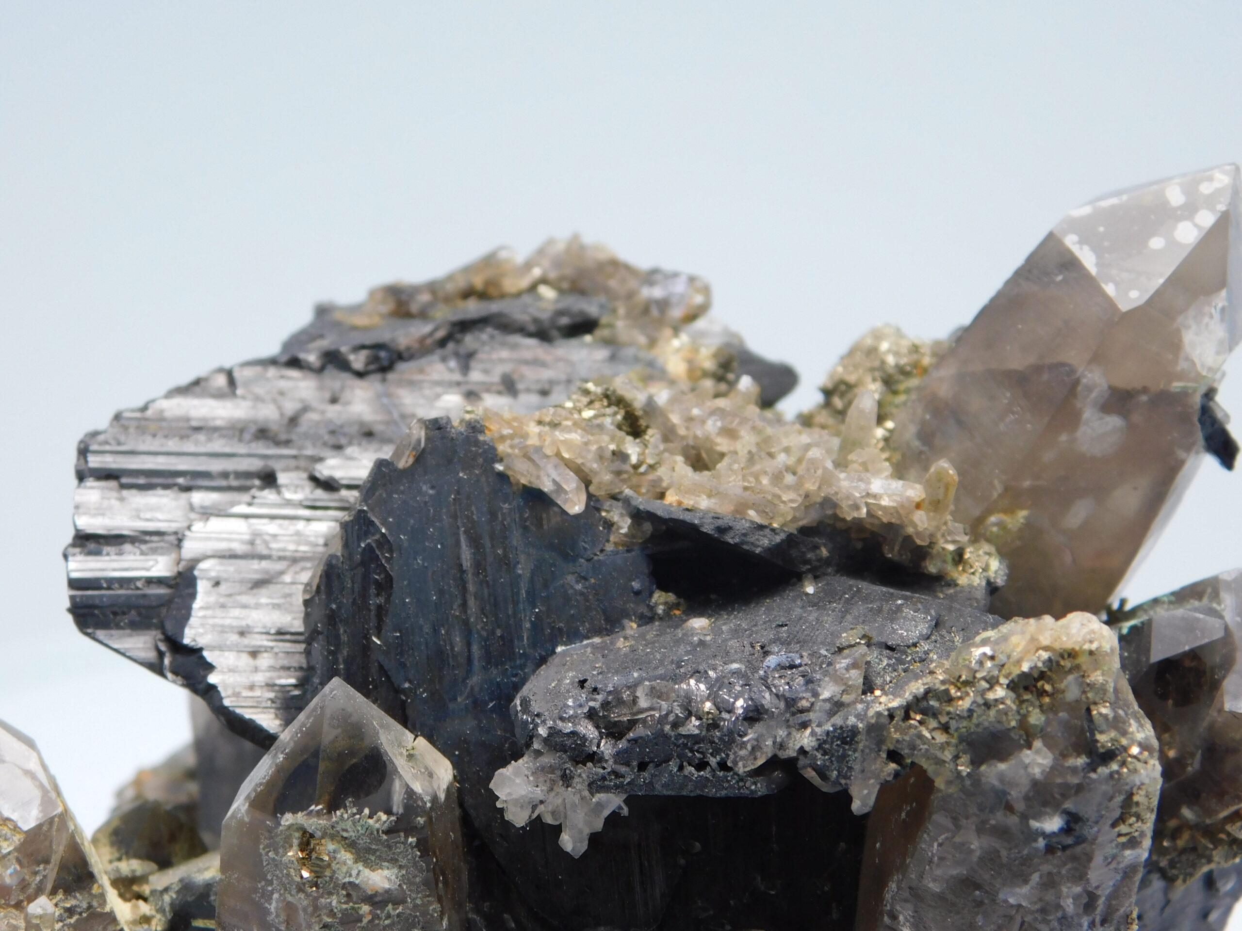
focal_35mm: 71
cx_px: 621
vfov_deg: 20.7
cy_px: 466
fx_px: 2547
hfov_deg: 27.4
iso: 125
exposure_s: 1/100
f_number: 4.3
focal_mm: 12.6
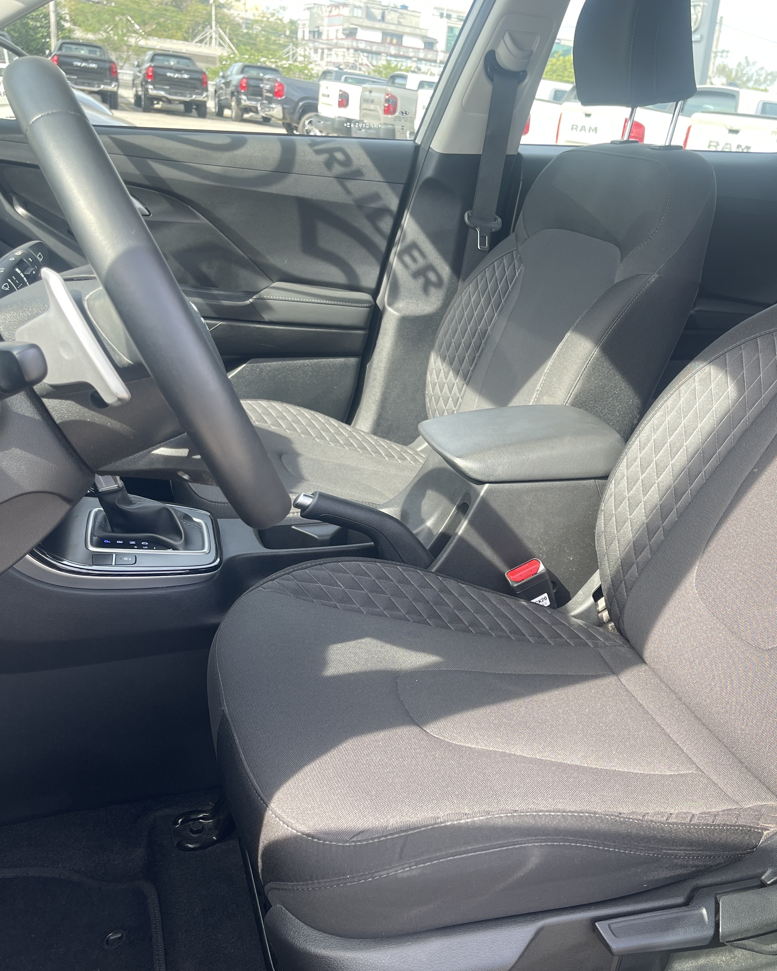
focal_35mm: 33
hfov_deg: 44.3
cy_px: 492
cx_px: 461
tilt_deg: -20.1
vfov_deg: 54.2
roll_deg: -7.3
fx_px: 949
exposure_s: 1/185
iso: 32
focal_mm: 5.1
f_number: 1.6
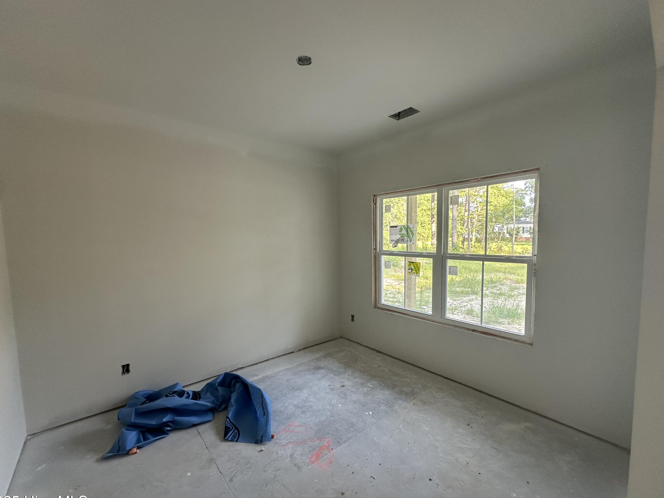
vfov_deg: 81.7
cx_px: 330
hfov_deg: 98.2
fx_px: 288
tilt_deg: -4.2
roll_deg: +0.9
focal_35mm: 15
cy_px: 259
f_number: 2.2
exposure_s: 1/99
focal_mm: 2.22
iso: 100
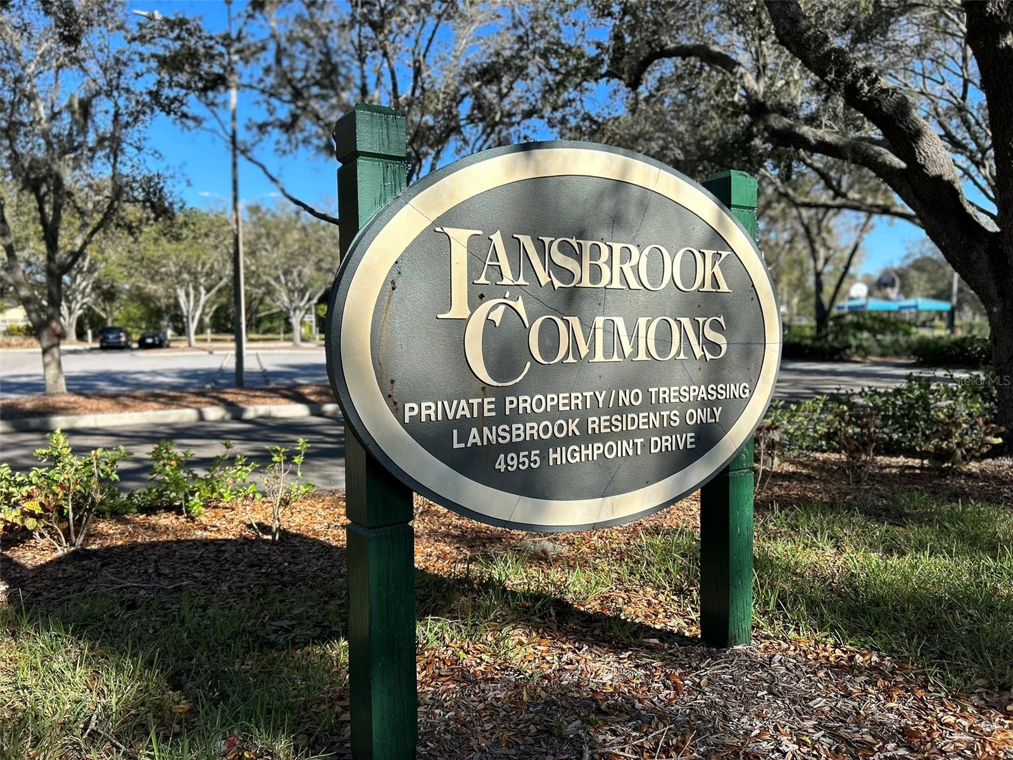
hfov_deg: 67.3
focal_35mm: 26
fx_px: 761
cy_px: 380
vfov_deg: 53.1
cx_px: 506
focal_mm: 5.7
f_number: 1.5
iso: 50
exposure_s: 1/3460
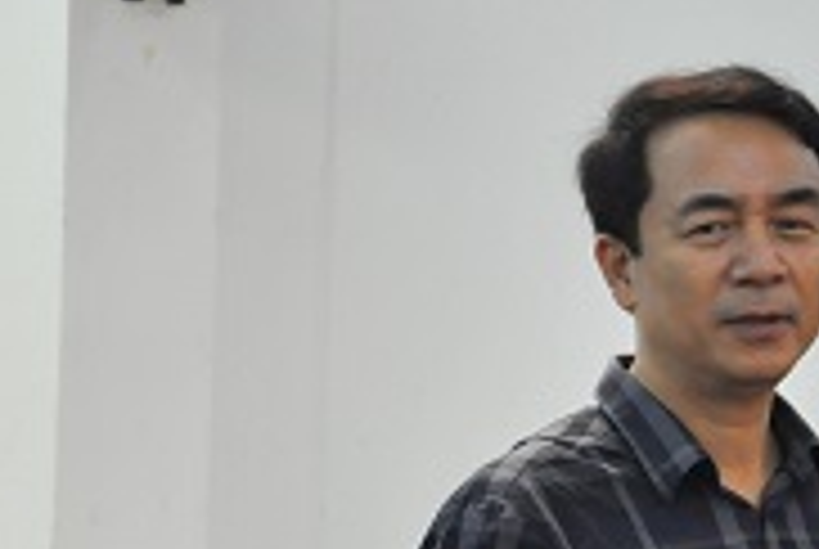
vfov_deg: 3.7
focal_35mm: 370
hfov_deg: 5.6
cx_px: 806
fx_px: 8423
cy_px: 522
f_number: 6.3
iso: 800
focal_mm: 75
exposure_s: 1/30
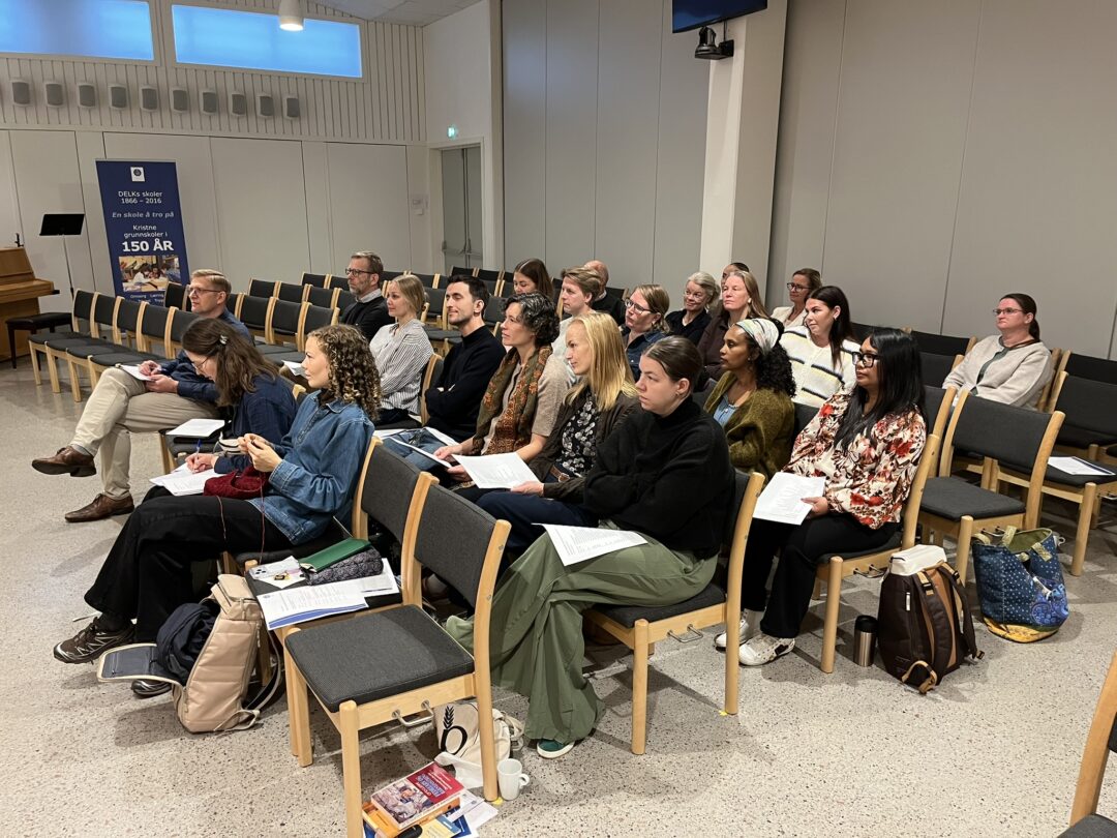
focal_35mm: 26
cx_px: 558
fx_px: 839
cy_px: 419
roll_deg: -0.3
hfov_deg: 67.3
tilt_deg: -14.9
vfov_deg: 53.1
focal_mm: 5.1
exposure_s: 1/59
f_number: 1.6
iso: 250
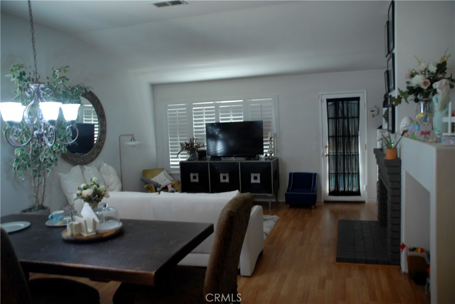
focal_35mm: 27
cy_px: 152
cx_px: 228
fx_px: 342
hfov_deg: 67.3
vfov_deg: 48.0
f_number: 4.5
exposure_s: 1/15
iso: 400
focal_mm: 18
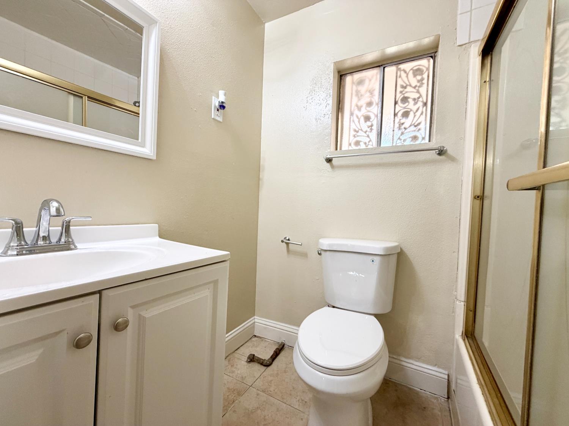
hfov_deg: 102.1
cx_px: 284
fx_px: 230
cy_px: 213
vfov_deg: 85.7
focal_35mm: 14
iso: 200
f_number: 2.2
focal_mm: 2.22
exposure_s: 1/120
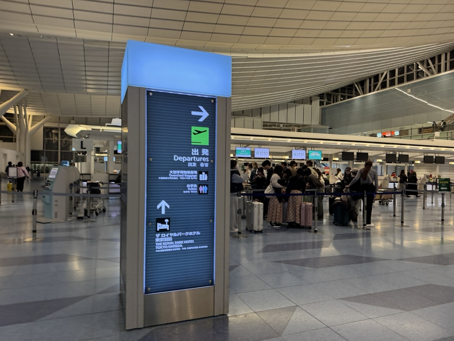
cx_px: 227
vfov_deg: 56.8
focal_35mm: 24
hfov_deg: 71.6
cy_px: 170
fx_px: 315
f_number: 1.78
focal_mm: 6.76
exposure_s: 1/60
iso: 160
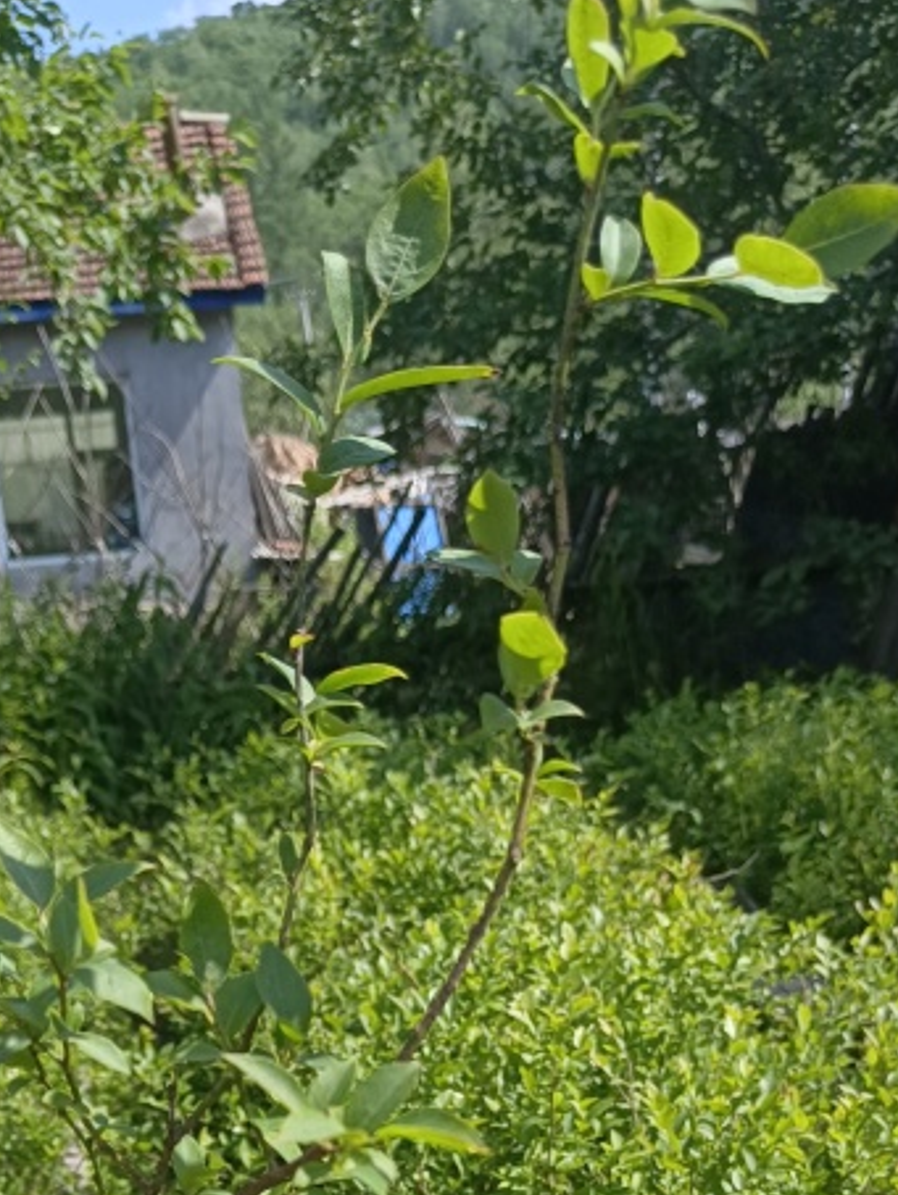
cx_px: 374
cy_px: 1336
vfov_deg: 31.3
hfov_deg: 27.0
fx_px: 1866
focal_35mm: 54
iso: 100
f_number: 1.88
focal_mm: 5.59
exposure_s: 1/535
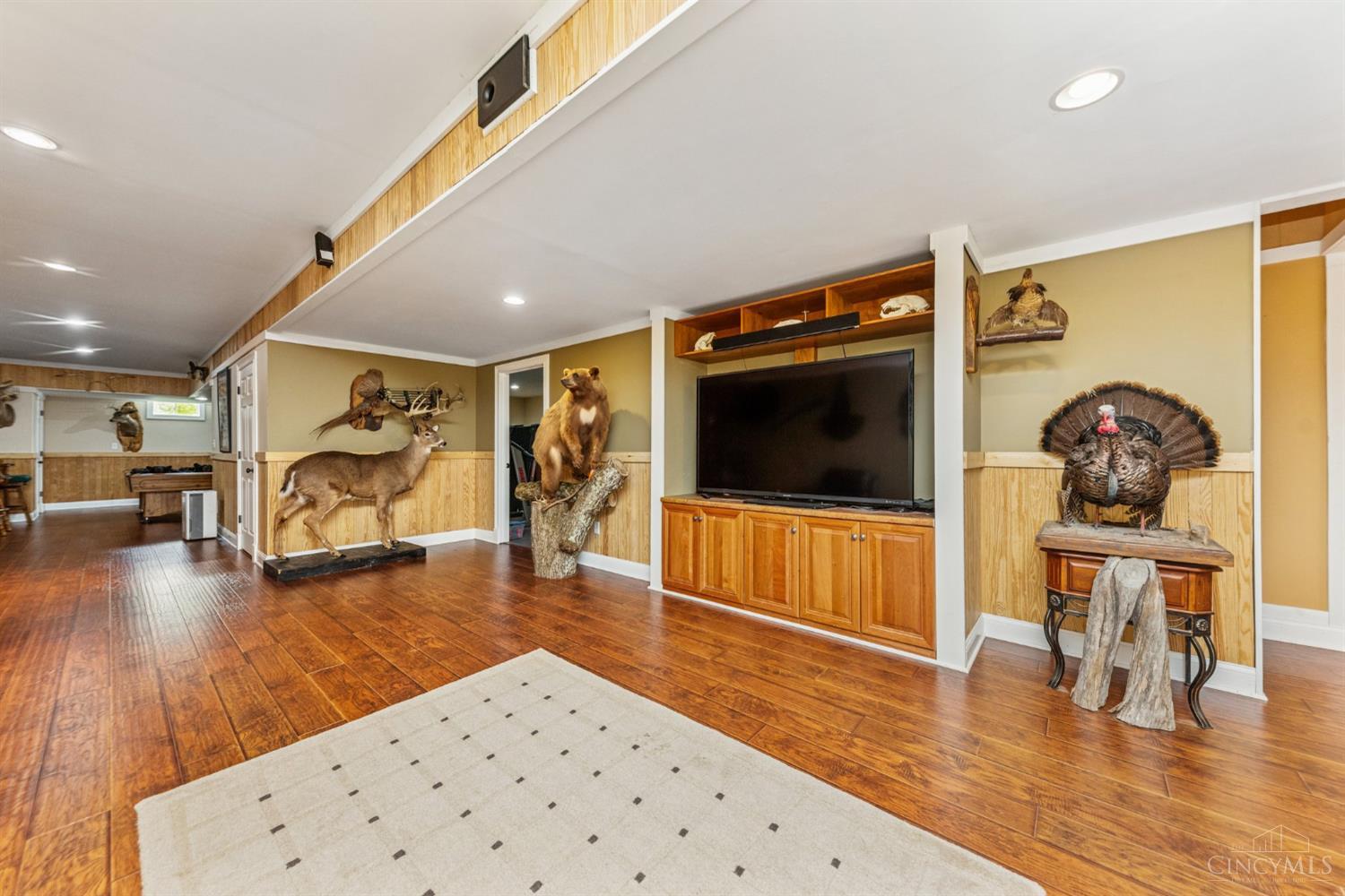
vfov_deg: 90.0
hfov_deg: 112.6
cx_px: 672
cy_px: 448
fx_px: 448
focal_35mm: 12
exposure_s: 1/100
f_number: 5.6
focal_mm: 12
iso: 800
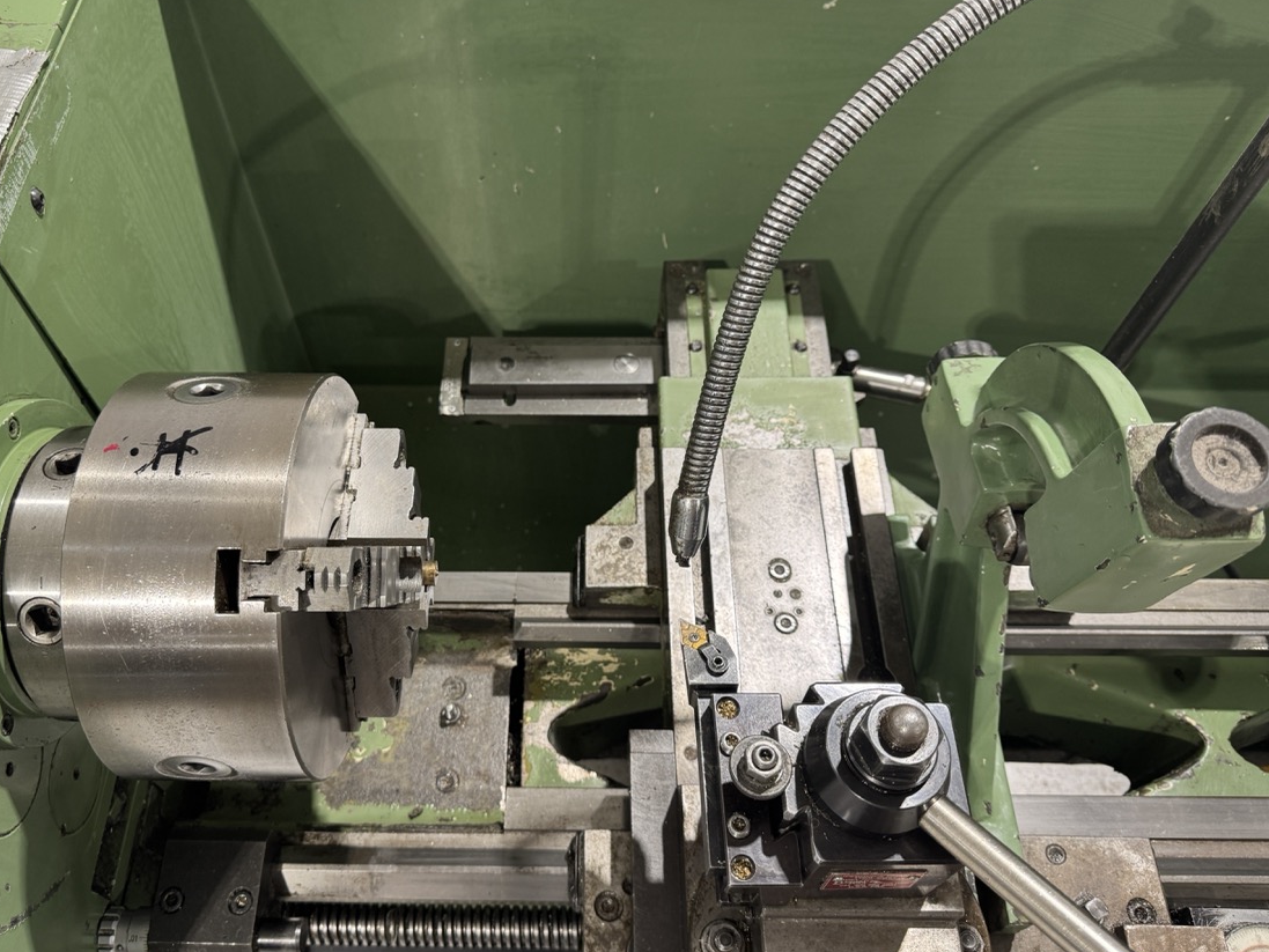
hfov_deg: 63.3
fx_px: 1027
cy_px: 466
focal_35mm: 28
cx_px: 566
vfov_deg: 49.8
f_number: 1.78
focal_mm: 6.76
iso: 160
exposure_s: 1/60
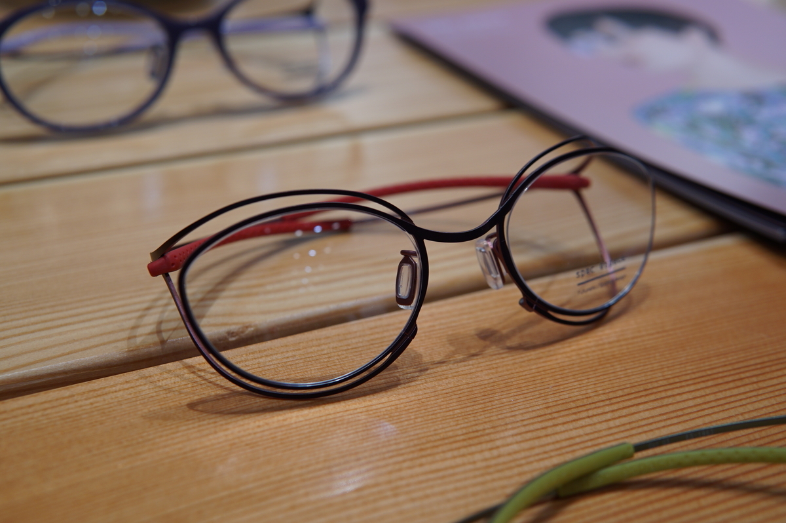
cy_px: 262
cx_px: 393
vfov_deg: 29.8
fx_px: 982
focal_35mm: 45
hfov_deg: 43.6
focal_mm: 30
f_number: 4
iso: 200
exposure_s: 1/60
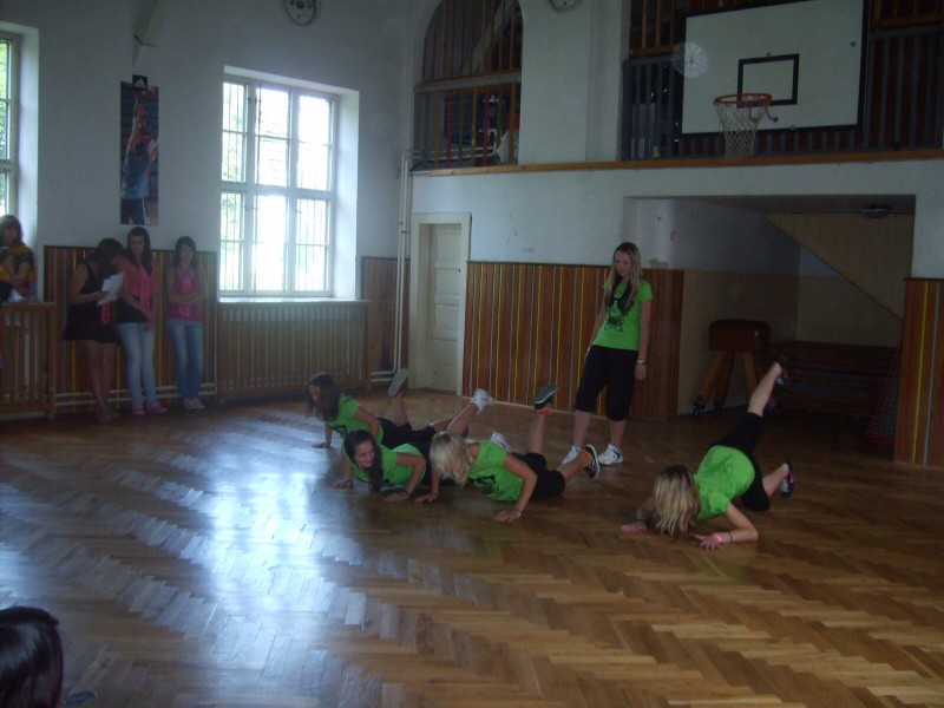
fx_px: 954
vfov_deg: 40.7
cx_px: 472
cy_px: 354
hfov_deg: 52.6
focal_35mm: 35
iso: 140
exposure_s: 1/45
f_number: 2.8
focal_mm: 5.8
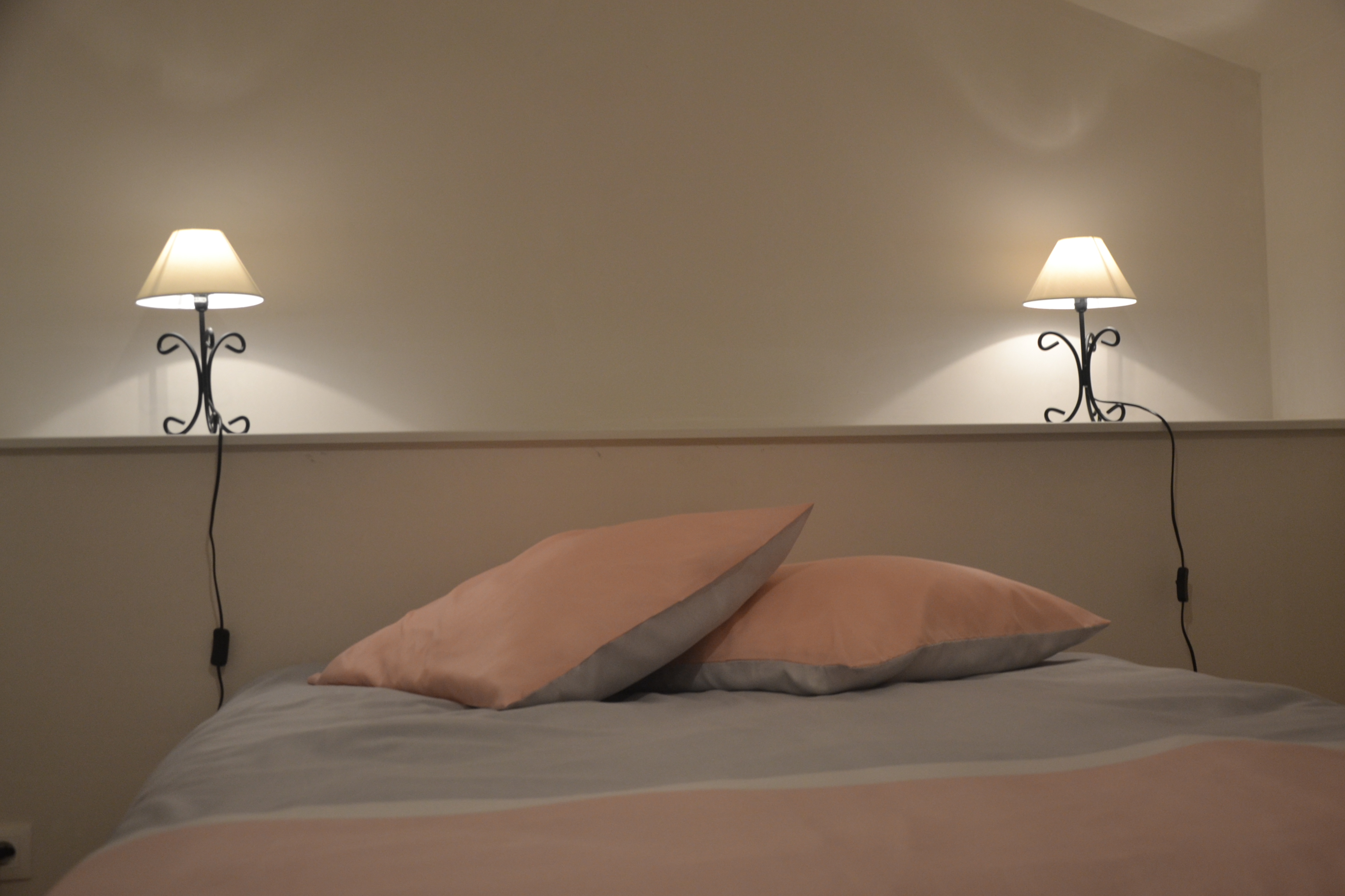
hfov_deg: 43.6
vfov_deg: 29.9
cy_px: 448
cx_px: 672
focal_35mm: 45
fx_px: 1681
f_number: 4.2
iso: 640
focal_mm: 30
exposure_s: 1/60
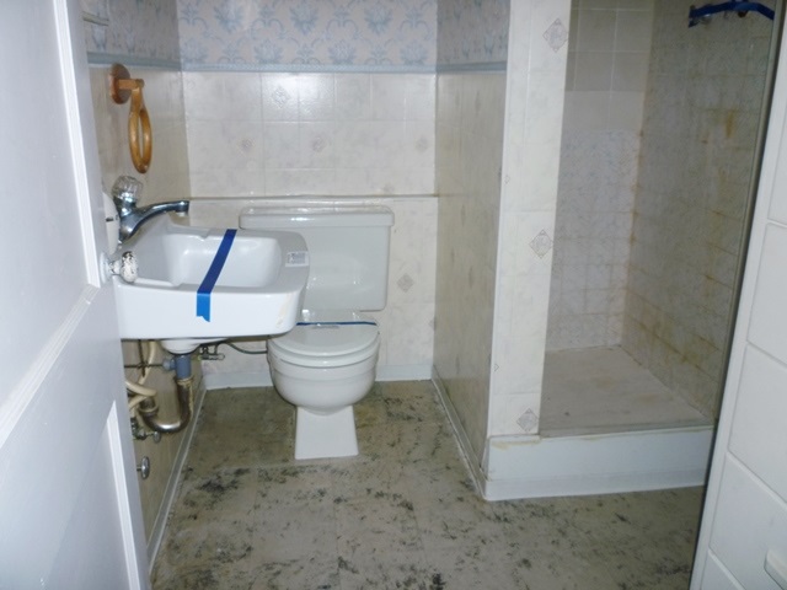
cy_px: 295
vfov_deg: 48.2
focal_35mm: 29
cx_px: 394
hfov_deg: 61.7
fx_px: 659
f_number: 3.3
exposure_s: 1/125
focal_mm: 5.2
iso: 100
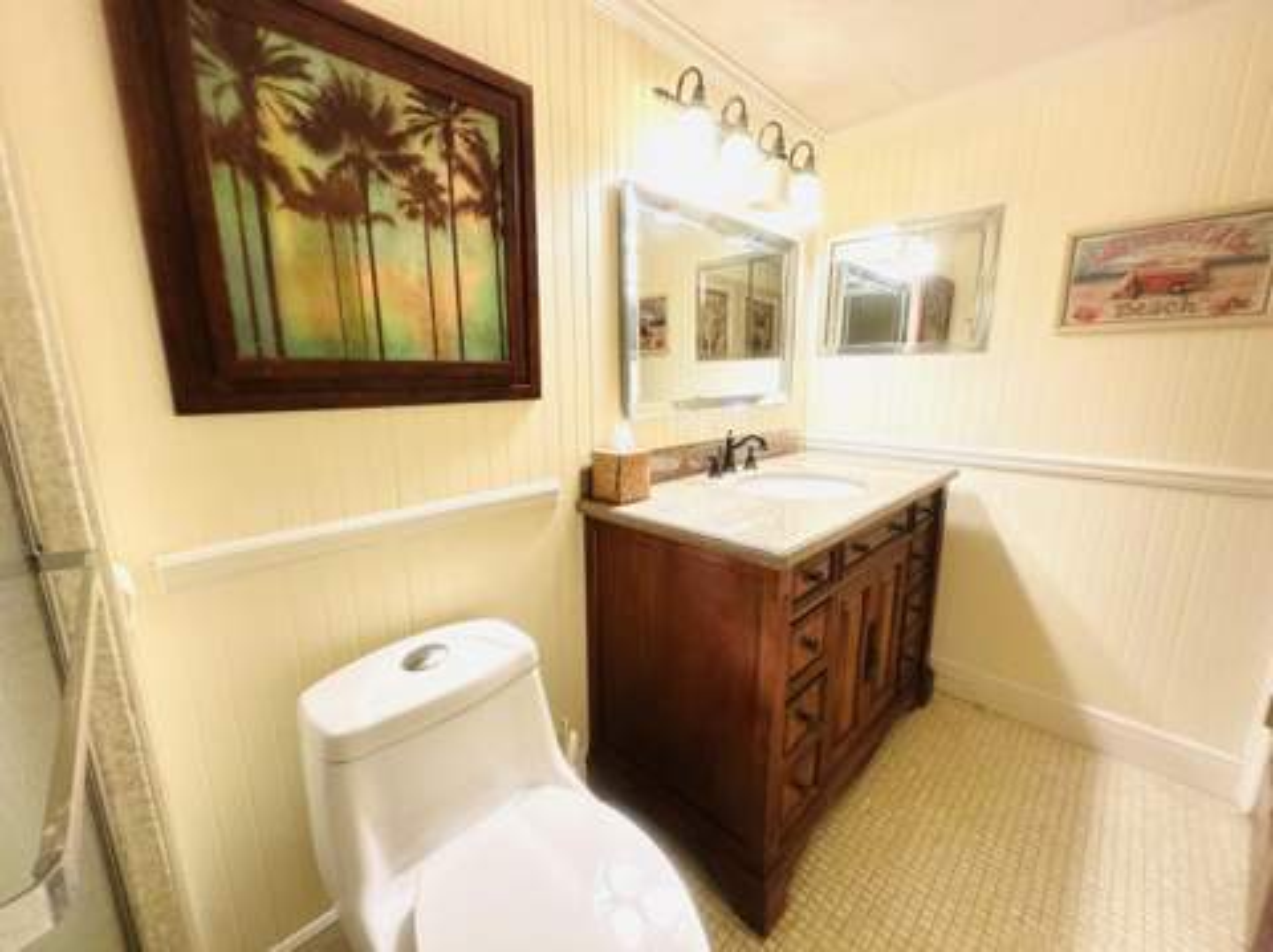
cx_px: 636
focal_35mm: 14
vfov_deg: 85.6
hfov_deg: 102.1
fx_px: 514
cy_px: 476
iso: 320
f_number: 2.2
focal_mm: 2.22
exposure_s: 1/60
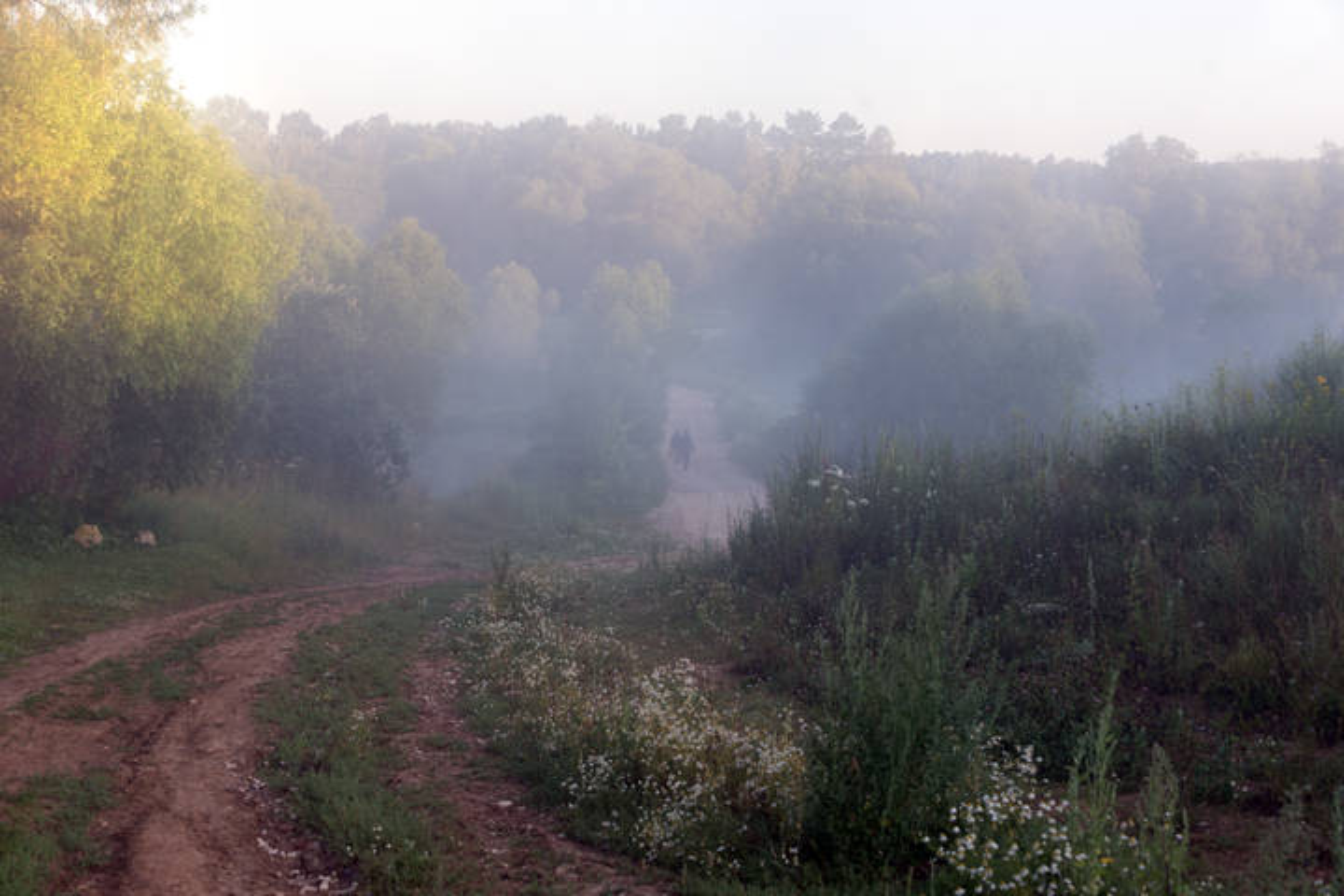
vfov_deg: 24.2
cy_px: 448
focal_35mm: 56
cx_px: 672
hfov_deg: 35.6
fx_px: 2091
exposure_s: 1/160
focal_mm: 56
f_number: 6.3
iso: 400
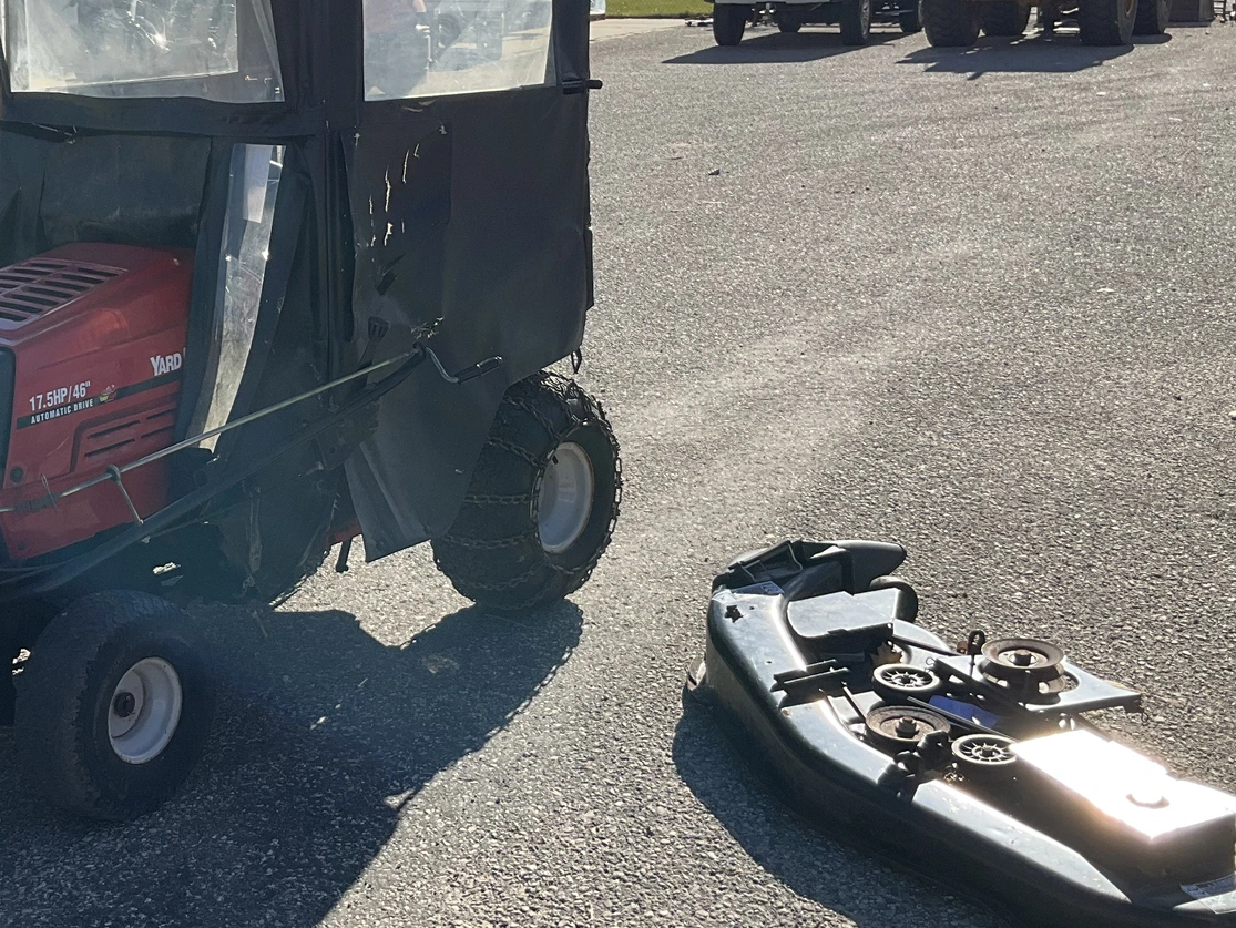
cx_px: 318
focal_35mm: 52
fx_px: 1857
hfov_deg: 36.0
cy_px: 357
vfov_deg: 28.0
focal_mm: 3
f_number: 1.8
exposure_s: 1/1577
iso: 25
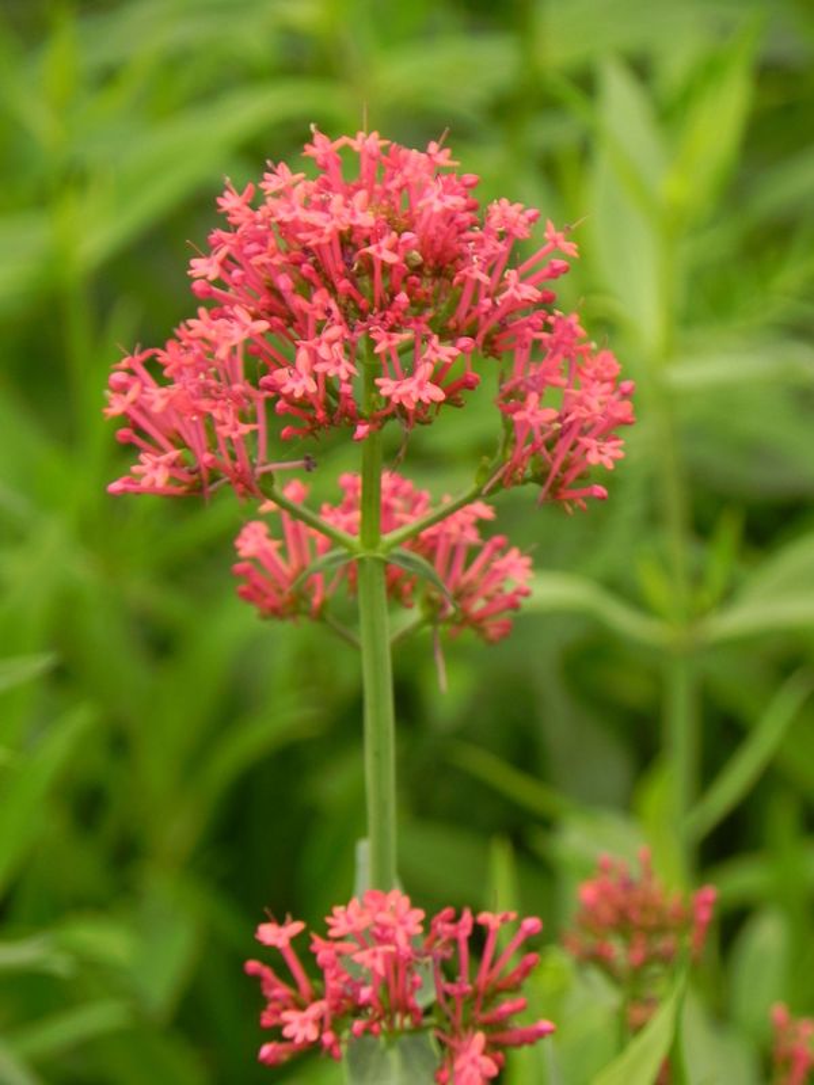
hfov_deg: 5.1
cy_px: 542
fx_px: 9124
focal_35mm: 291
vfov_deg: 6.8
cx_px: 407
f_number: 5
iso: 160
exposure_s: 1/250
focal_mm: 51.8
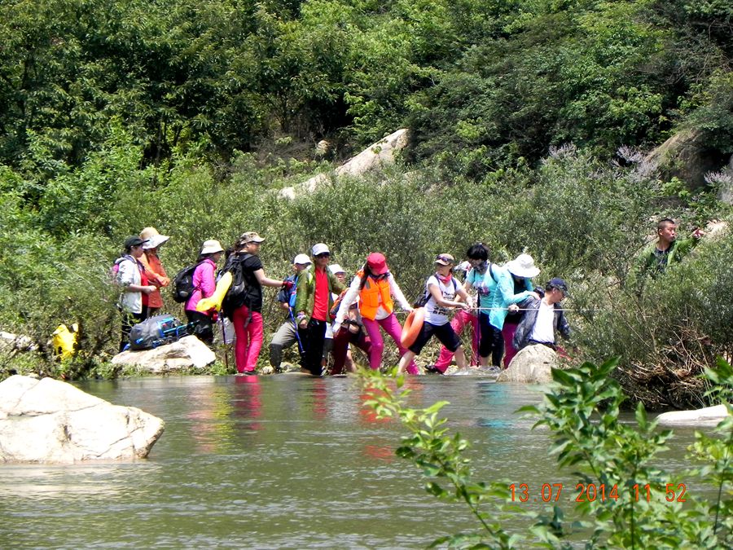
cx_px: 366
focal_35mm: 291
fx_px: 6162
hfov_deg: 6.8
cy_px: 275
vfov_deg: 5.1
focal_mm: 51.8
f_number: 6.3
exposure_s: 1/315
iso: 160
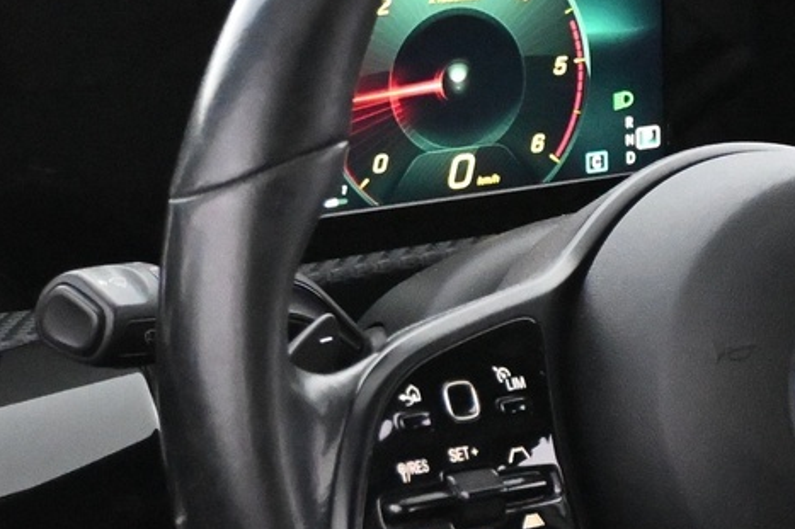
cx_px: 769
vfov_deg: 10.7
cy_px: 323
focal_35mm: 128
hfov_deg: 15.8
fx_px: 2817
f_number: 4.2
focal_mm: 24.5
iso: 9000
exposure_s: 1/60
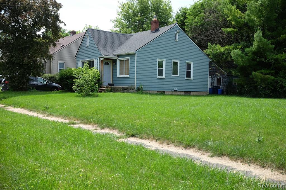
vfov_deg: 32.6
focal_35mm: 41
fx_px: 326
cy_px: 95
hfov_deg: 47.4
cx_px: 143
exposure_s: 1/320
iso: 200
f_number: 5.6
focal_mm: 27
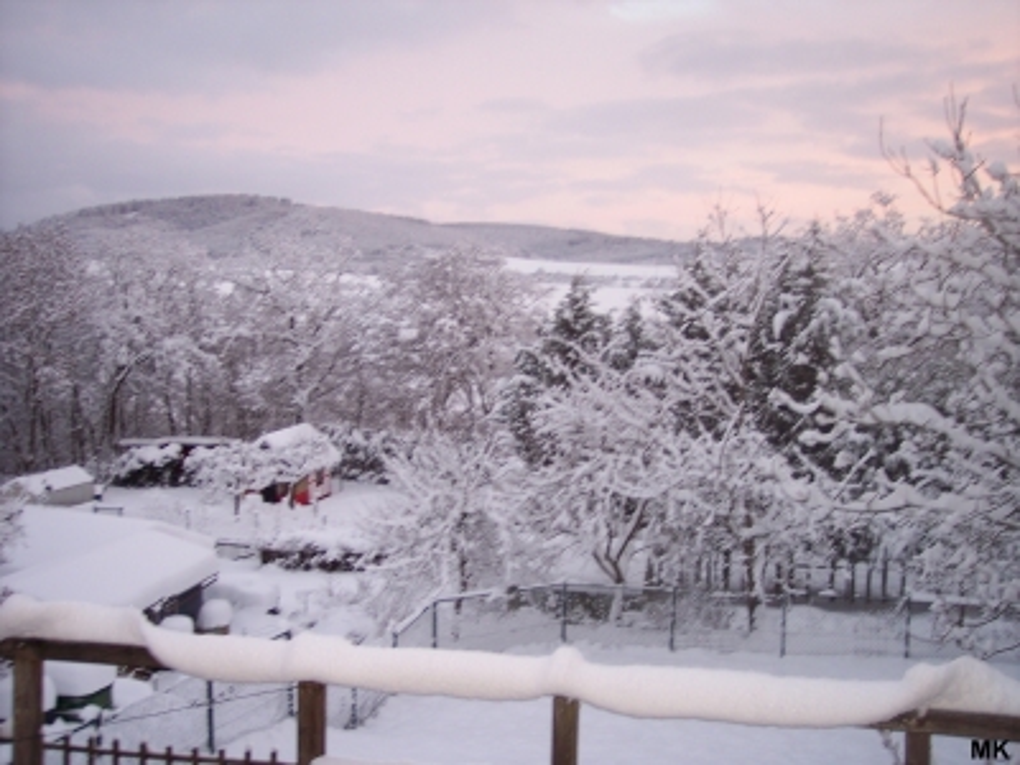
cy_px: 382
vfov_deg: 36.8
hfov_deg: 47.9
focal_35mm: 39
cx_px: 510
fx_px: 1149
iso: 100
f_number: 2.8
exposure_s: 1/30
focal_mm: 8
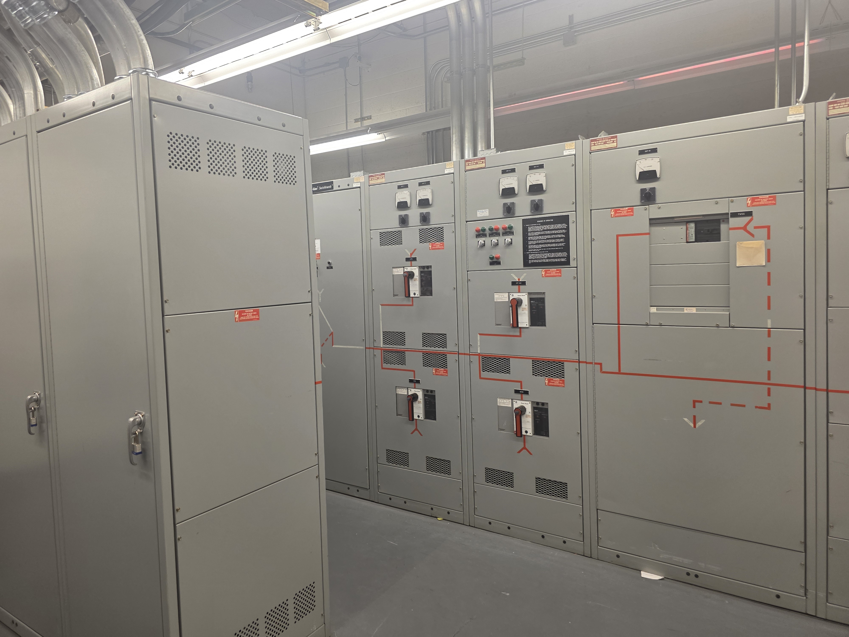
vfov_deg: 58.9
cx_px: 424
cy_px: 318
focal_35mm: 23
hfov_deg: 73.9
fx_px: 564
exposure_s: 1/120
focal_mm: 6.3
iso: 200
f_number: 1.7
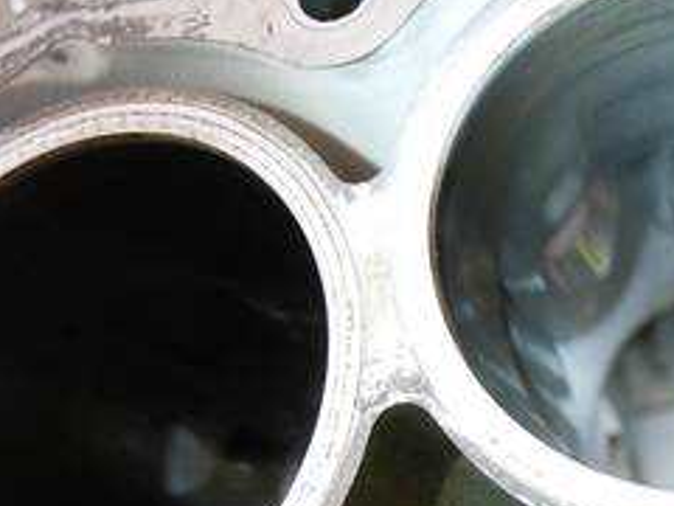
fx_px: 935
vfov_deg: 30.0
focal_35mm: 48
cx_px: 576
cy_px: 354
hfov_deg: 37.6
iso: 400
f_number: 3.5
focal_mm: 12
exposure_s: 1/60
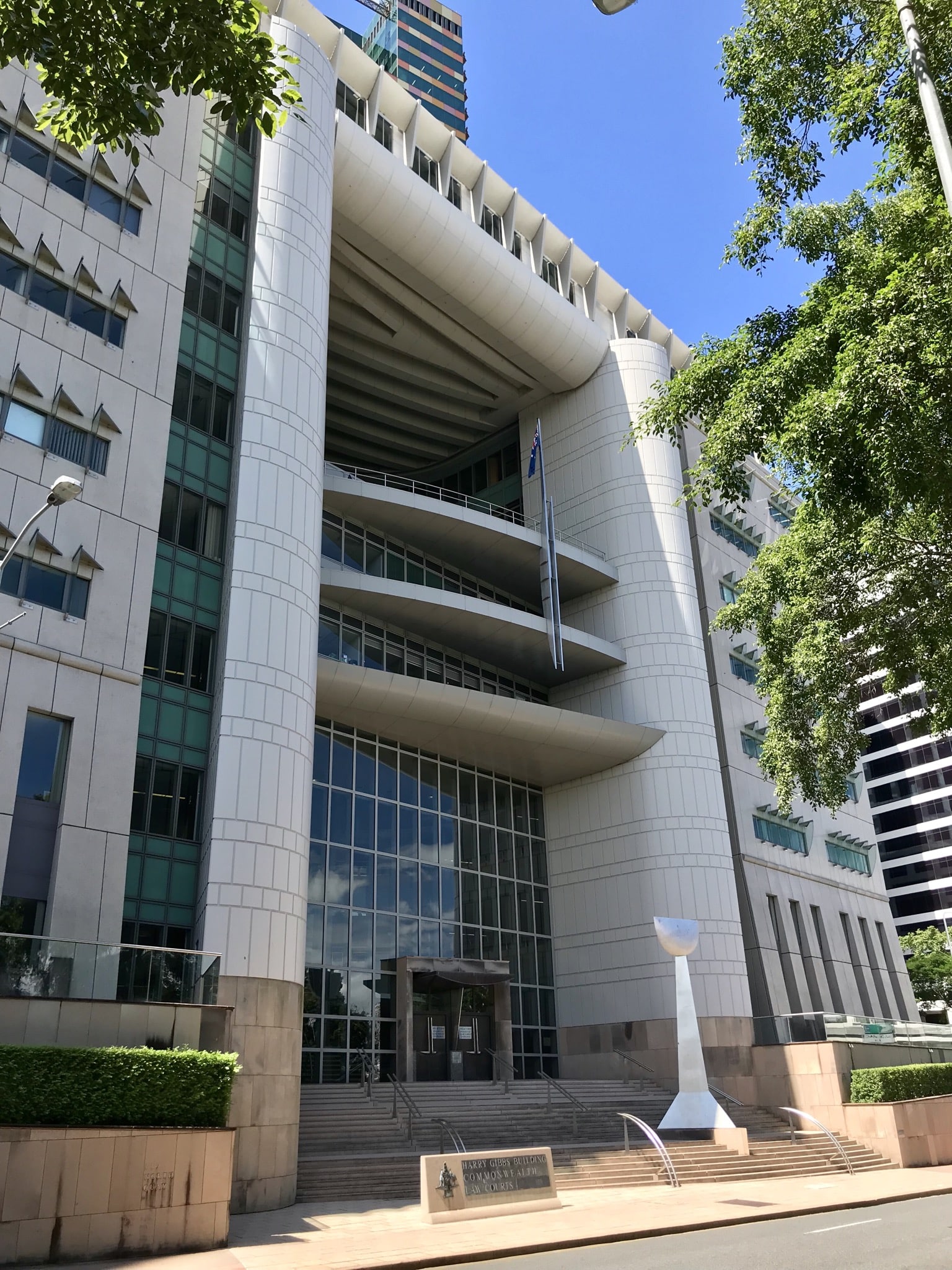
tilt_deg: +24.2
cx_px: 476
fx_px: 1027
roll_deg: +1.8
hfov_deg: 49.7
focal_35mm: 28
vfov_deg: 63.4
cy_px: 635
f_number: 1.8
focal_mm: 3.99
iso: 20
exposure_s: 1/760
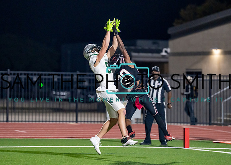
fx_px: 1755
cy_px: 64
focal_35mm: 268
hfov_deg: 7.5
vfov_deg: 5.4
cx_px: 112
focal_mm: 200
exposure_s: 1/1000
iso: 4000
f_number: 2.8
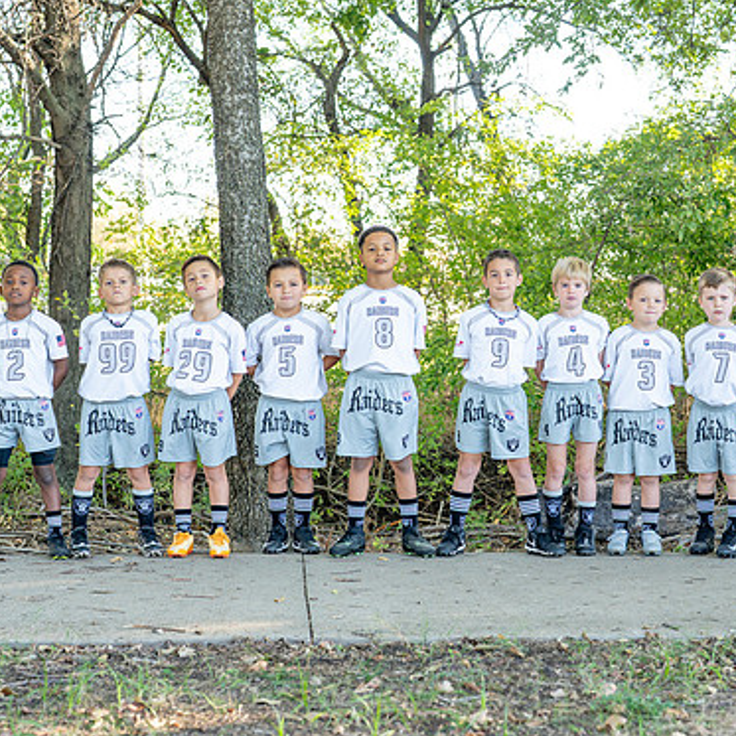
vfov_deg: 22.5
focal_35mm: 77
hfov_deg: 22.4
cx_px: 442
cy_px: 370
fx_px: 1852
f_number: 4
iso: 1000
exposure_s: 1/640
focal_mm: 50
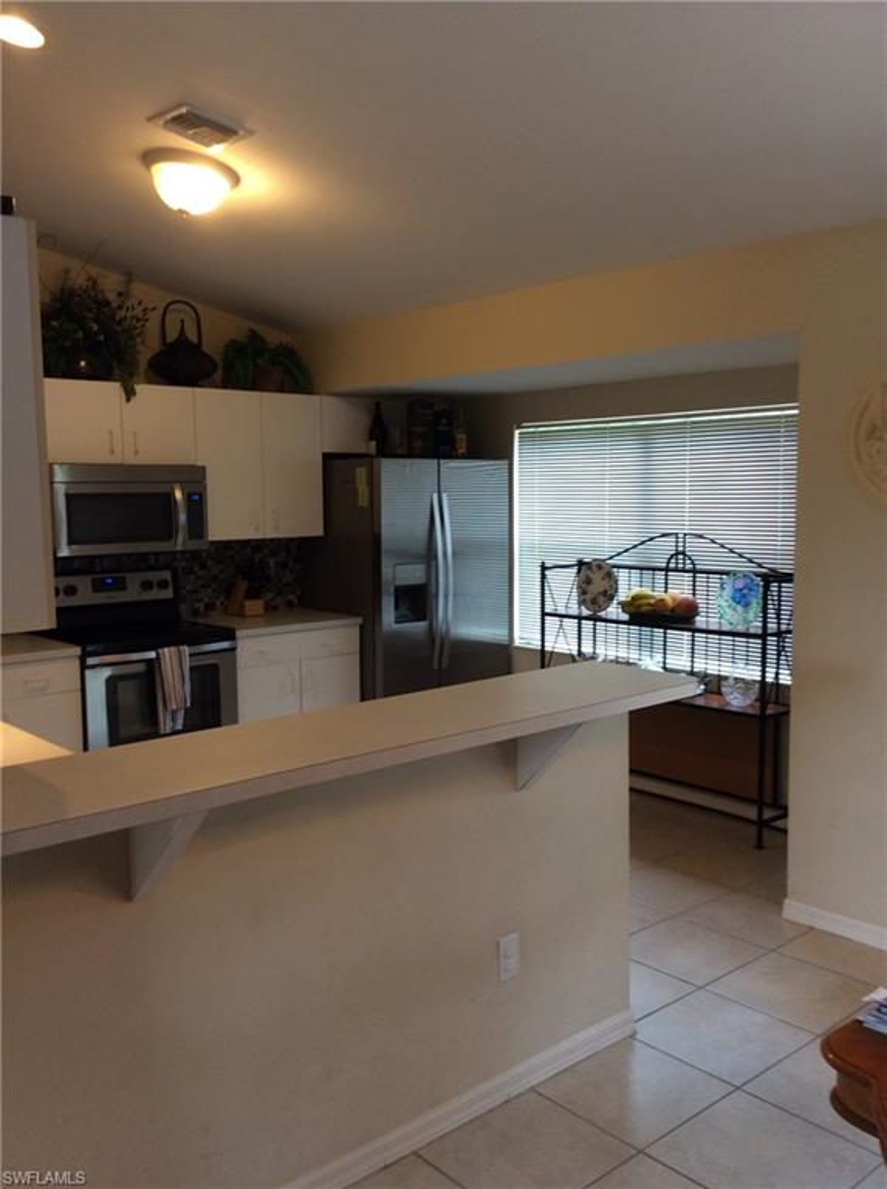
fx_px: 1097
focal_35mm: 32
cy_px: 594
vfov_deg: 56.9
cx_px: 444
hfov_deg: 44.0
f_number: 2.4
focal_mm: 3.3
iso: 50
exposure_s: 1/24
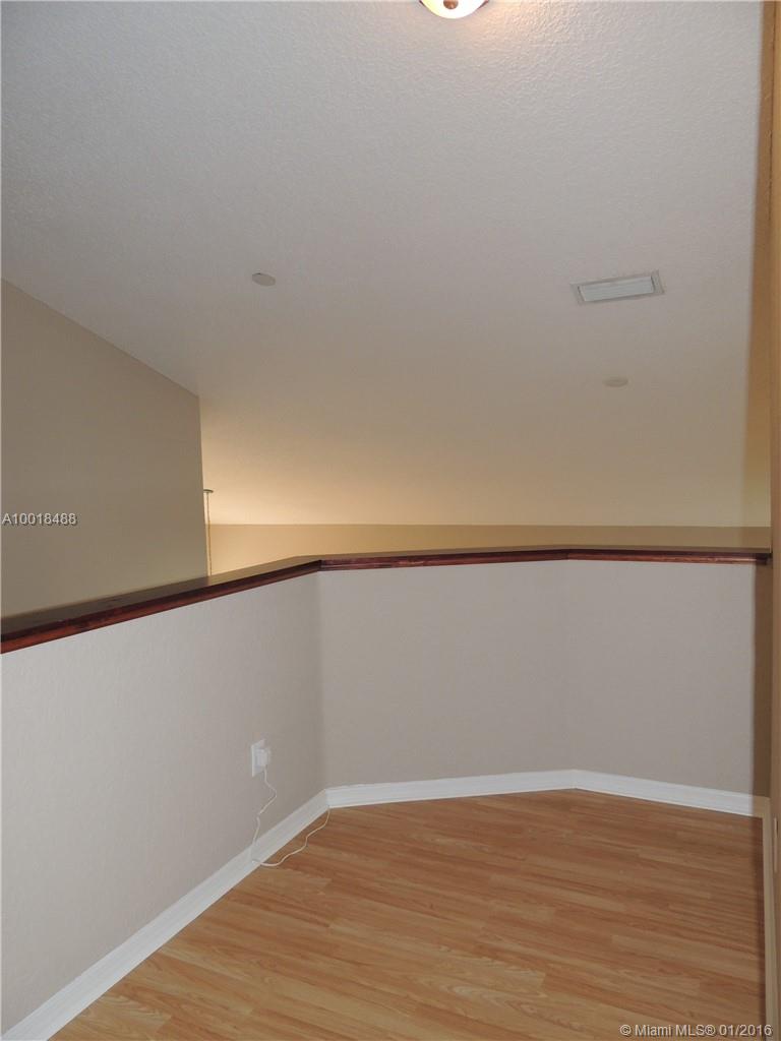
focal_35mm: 24
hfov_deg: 56.8
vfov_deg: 71.6
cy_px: 520
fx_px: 722
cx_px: 390
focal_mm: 4.3
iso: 200
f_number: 3
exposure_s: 1/30
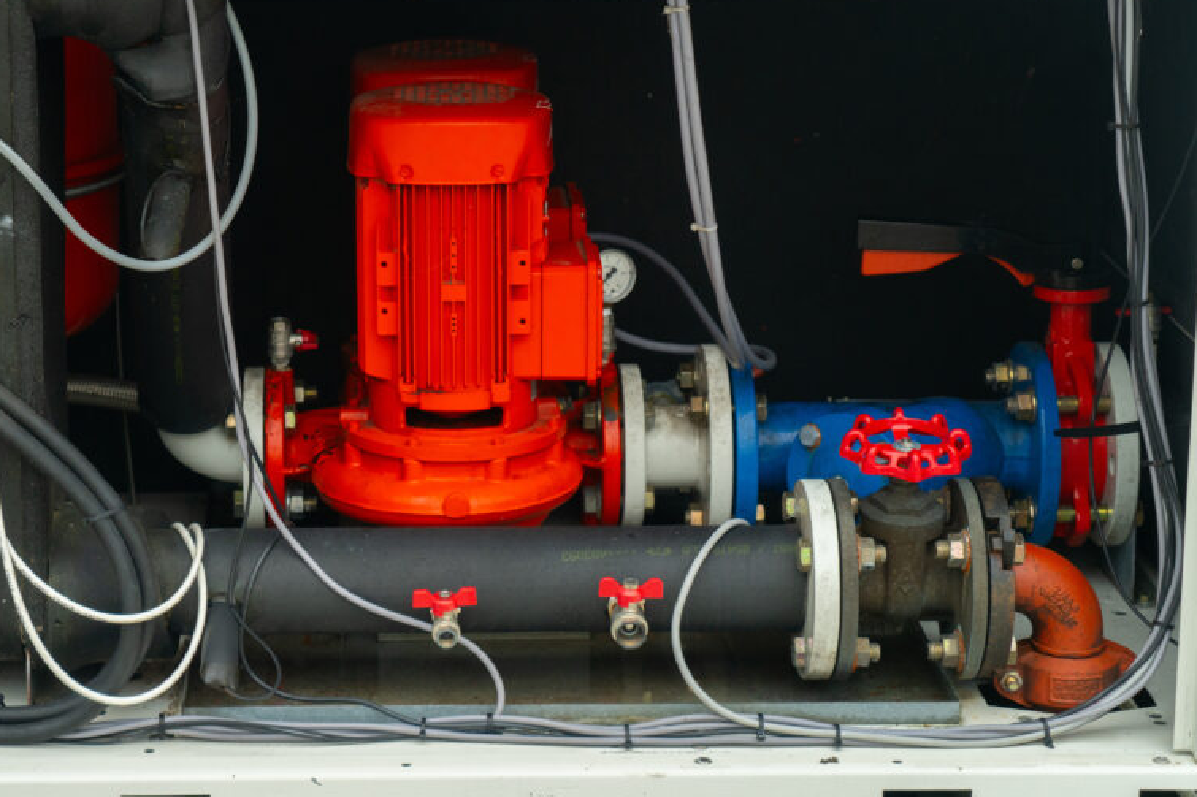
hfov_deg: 21.4
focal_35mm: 95
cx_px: 388
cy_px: 276
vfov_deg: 14.4
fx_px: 3158
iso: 500
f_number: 5
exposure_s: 1/250
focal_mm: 70
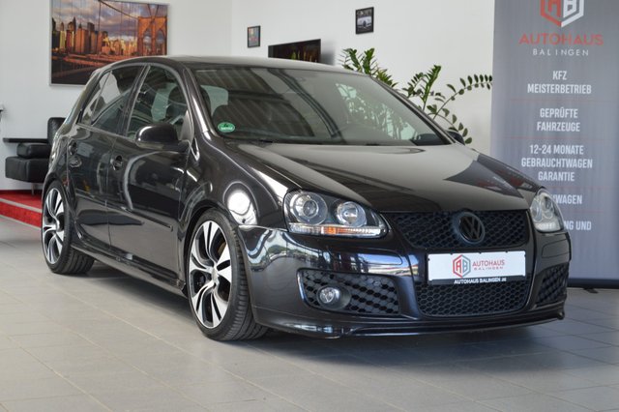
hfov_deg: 29.9
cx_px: 310
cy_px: 206
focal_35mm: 68
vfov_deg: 20.1
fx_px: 1160
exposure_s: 1/100
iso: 400
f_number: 5
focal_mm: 45
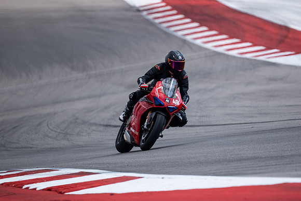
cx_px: 150
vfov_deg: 1.8
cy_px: 100
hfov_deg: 2.7
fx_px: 6272
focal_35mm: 750
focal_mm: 500
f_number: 5.6
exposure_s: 1/2500
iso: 500
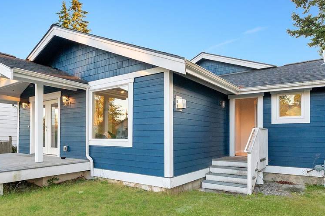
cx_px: 157
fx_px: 216
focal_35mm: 24
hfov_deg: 73.8
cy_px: 133
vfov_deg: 52.5
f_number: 9
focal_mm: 14
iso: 1600
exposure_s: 1/320
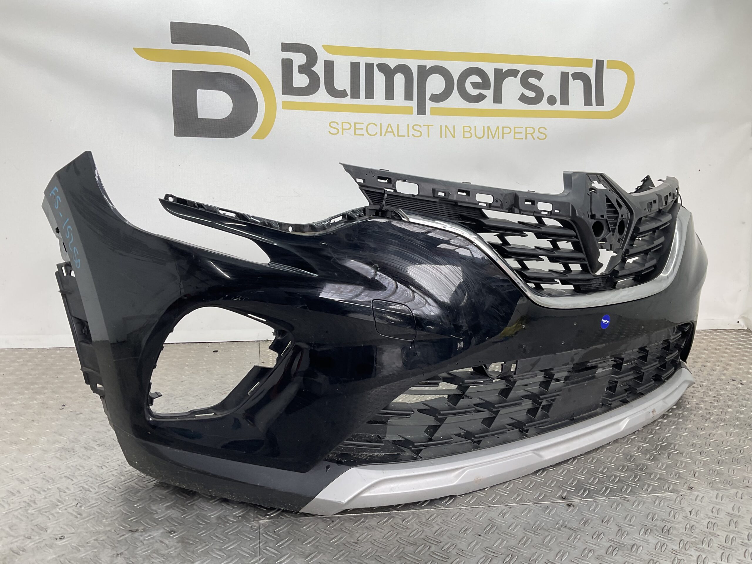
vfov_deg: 48.2
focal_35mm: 29
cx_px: 376
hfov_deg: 61.7
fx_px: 630
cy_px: 282
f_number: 1.8
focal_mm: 3
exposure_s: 1/120
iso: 20
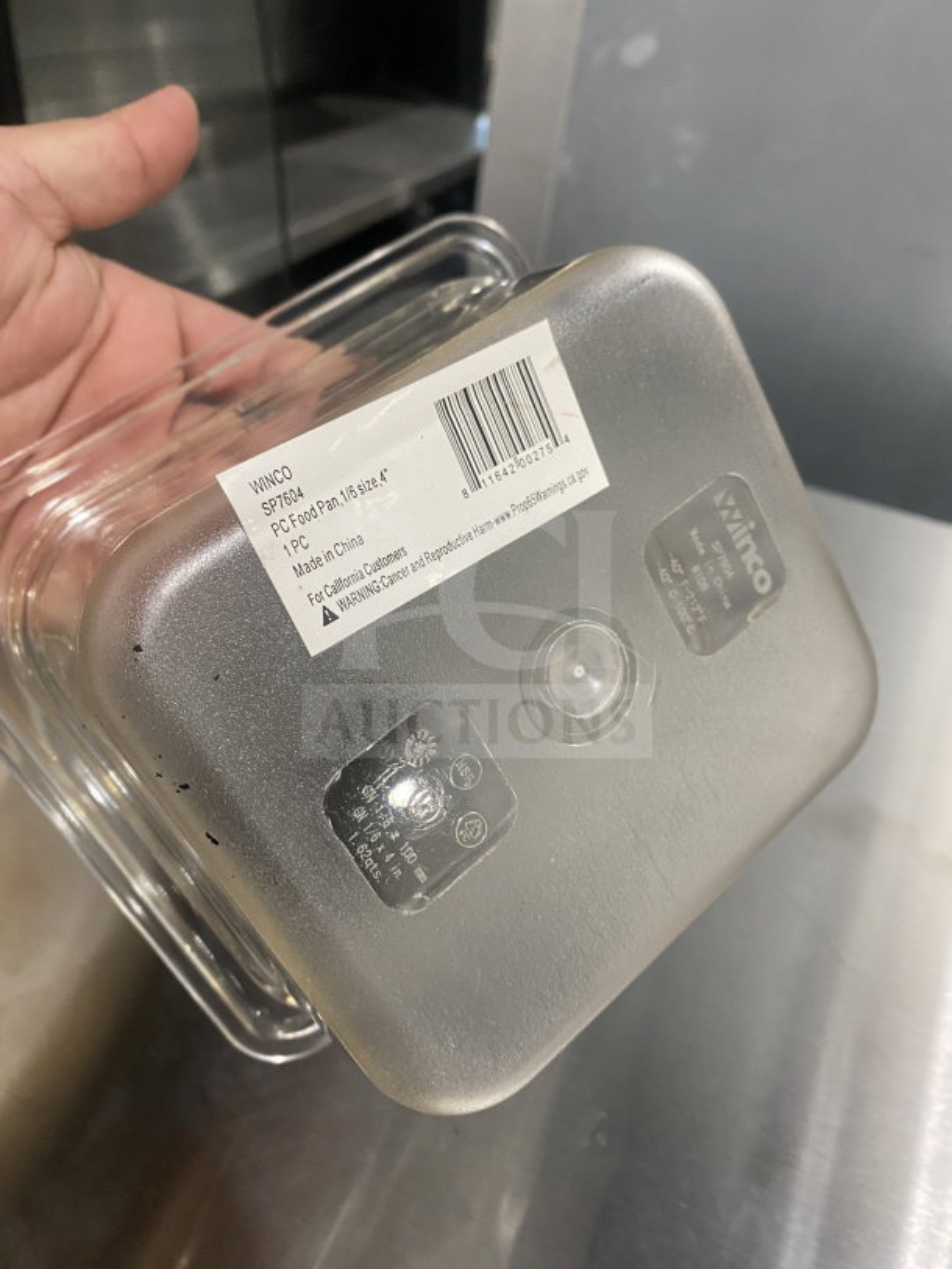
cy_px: 634
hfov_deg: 54.9
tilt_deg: -35.4
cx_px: 476
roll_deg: -8.9
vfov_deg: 69.4
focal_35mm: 25
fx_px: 916
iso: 160
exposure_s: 1/60
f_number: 1.8
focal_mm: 4.25
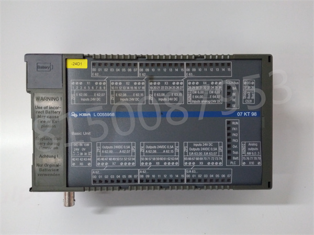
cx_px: 157
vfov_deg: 51.4
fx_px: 245
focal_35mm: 27
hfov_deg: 65.3
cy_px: 118
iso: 565
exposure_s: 1/33
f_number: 2
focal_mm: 3.79
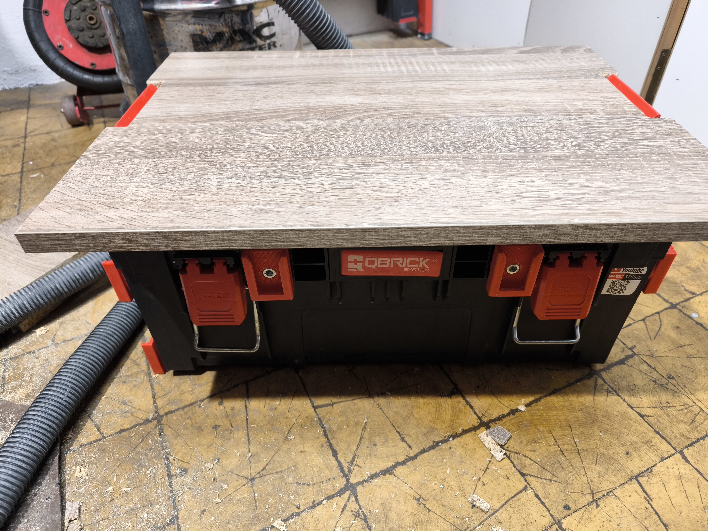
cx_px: 354
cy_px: 266
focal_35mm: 24
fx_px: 491
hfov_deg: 71.6
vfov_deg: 56.8
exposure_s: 1/50
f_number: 1.9
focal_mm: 6.92
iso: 320
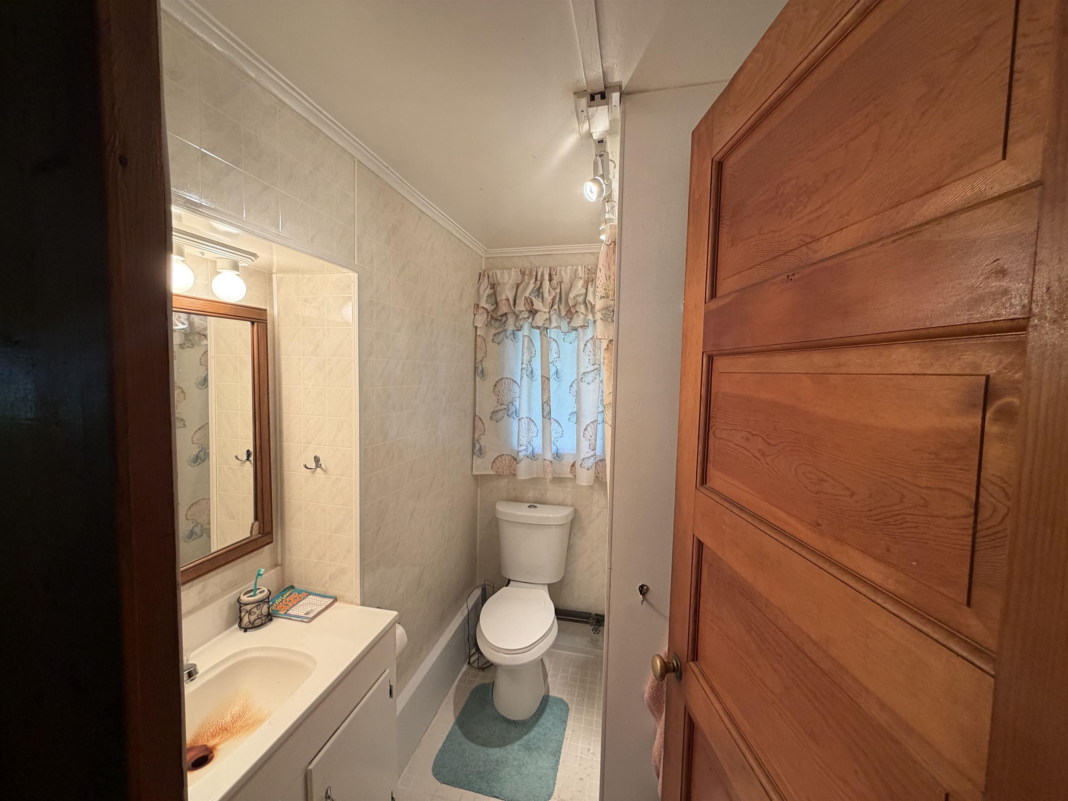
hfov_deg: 102.1
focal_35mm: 14
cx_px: 534
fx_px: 432
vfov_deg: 85.7
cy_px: 400
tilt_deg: -3.9
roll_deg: -0.7
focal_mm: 2.22
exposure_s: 1/60
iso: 160
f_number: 2.2
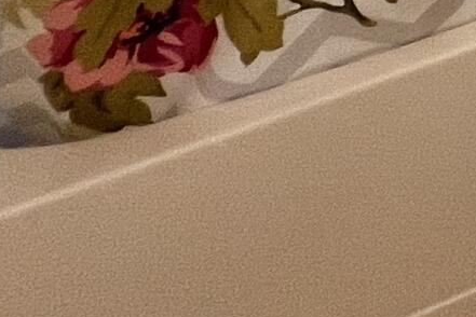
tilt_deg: -2.7
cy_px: -741
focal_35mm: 92
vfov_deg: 9.7
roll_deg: +0.4
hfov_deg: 13.5
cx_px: 1230
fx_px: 1216
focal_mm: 1.57
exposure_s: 1/120
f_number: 1.8
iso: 100
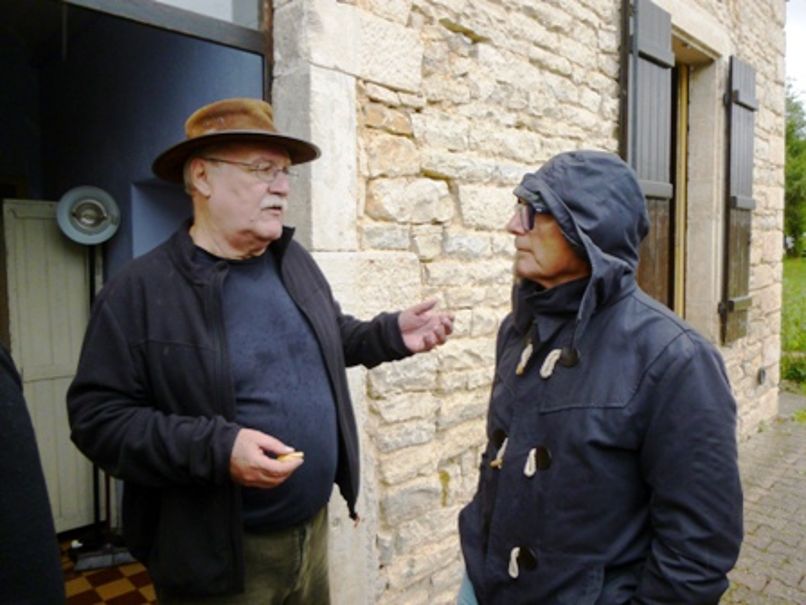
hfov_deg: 69.4
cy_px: 302
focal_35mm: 25
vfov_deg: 54.9
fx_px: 582
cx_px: 403
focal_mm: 4.5
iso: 100
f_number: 3.1
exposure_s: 1/250
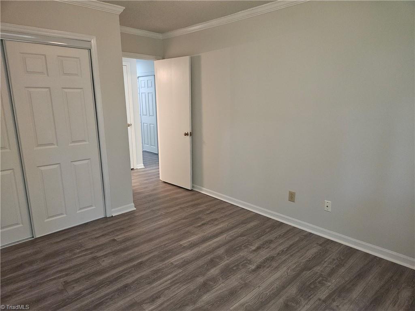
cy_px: 156
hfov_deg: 73.9
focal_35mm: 23
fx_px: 276
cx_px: 208
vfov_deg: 58.9
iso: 640
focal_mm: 5.4
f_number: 1.8
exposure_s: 1/60
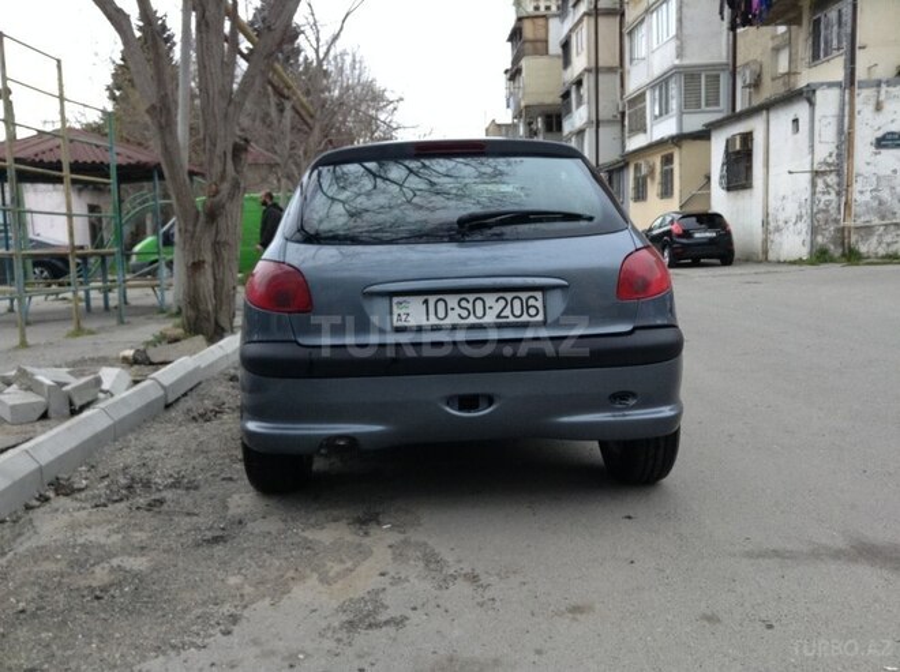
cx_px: 450
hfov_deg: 55.4
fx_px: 857
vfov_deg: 42.8
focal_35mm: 33
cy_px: 336
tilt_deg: -9.0
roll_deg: +0.8
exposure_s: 1/24
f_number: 2.4
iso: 50
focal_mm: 3.3
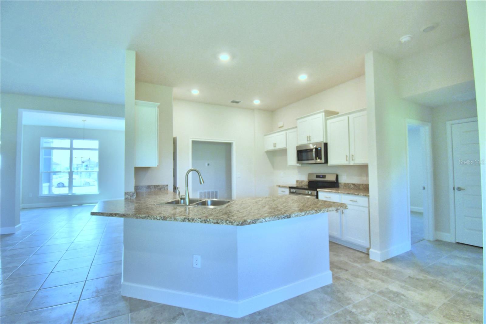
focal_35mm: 15
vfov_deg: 77.3
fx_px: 202
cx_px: 243
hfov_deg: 100.4
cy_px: 162
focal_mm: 10
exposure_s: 1/125
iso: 360
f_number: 4.5
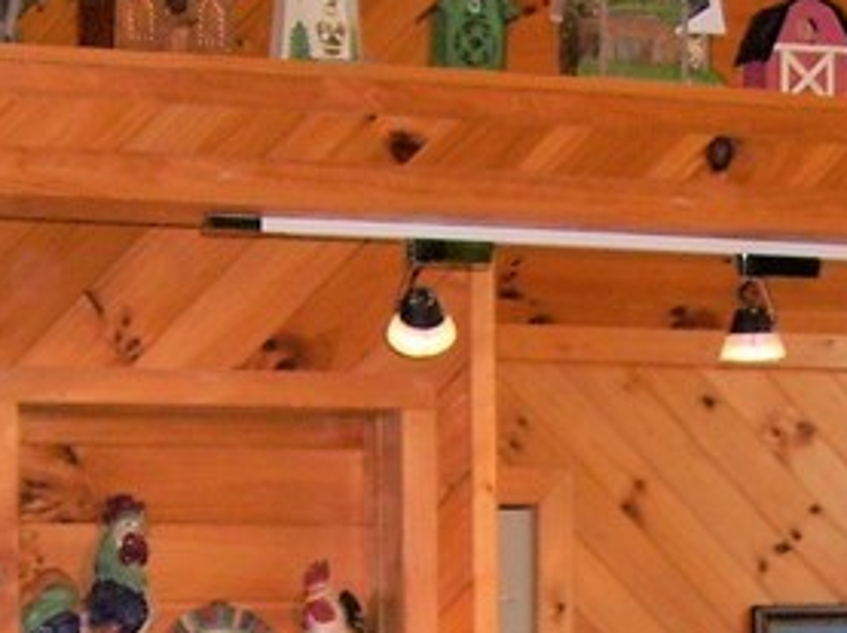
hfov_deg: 14.4
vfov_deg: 10.5
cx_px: 608
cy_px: 896
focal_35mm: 137
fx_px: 3348
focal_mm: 6
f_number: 2.7
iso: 80
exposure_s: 1/60
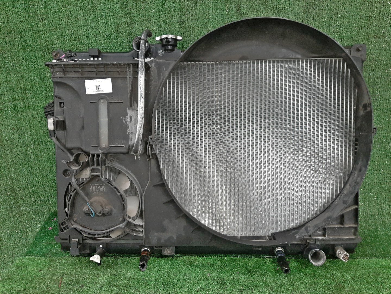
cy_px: 147
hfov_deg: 67.3
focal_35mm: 26
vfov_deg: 53.1
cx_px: 196
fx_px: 294
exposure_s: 1/33
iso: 203
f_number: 1.7
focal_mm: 3.93
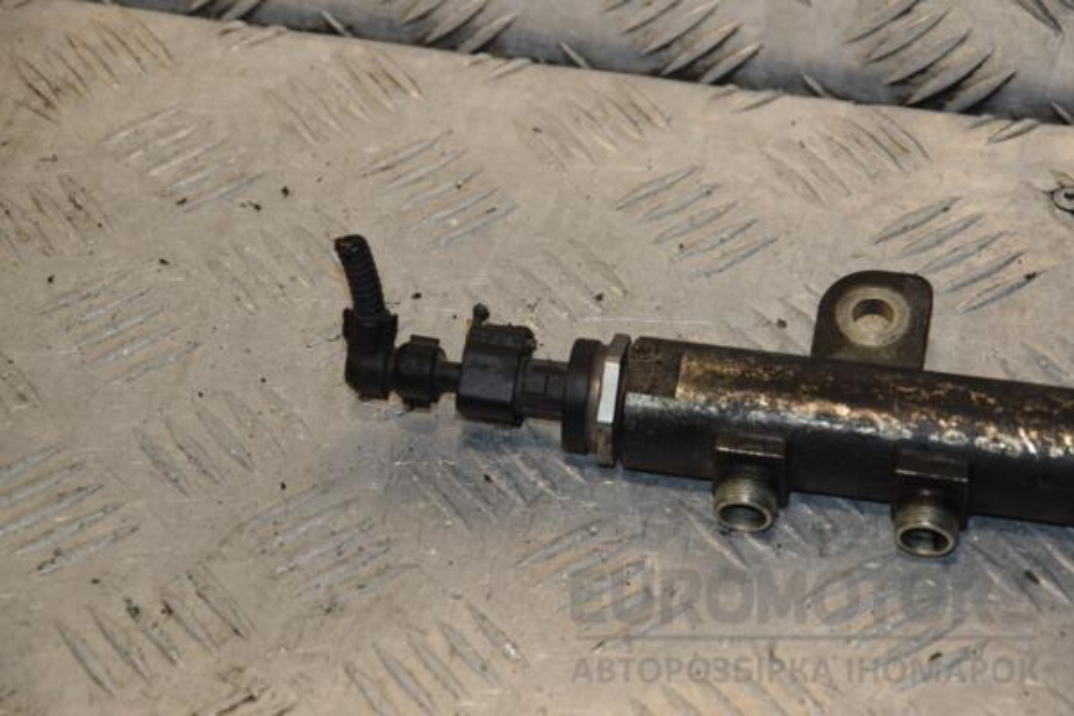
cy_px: 358
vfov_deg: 8.7
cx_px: 537
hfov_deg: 13.0
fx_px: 4698
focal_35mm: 158
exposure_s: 1/200
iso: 800
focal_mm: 105
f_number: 8
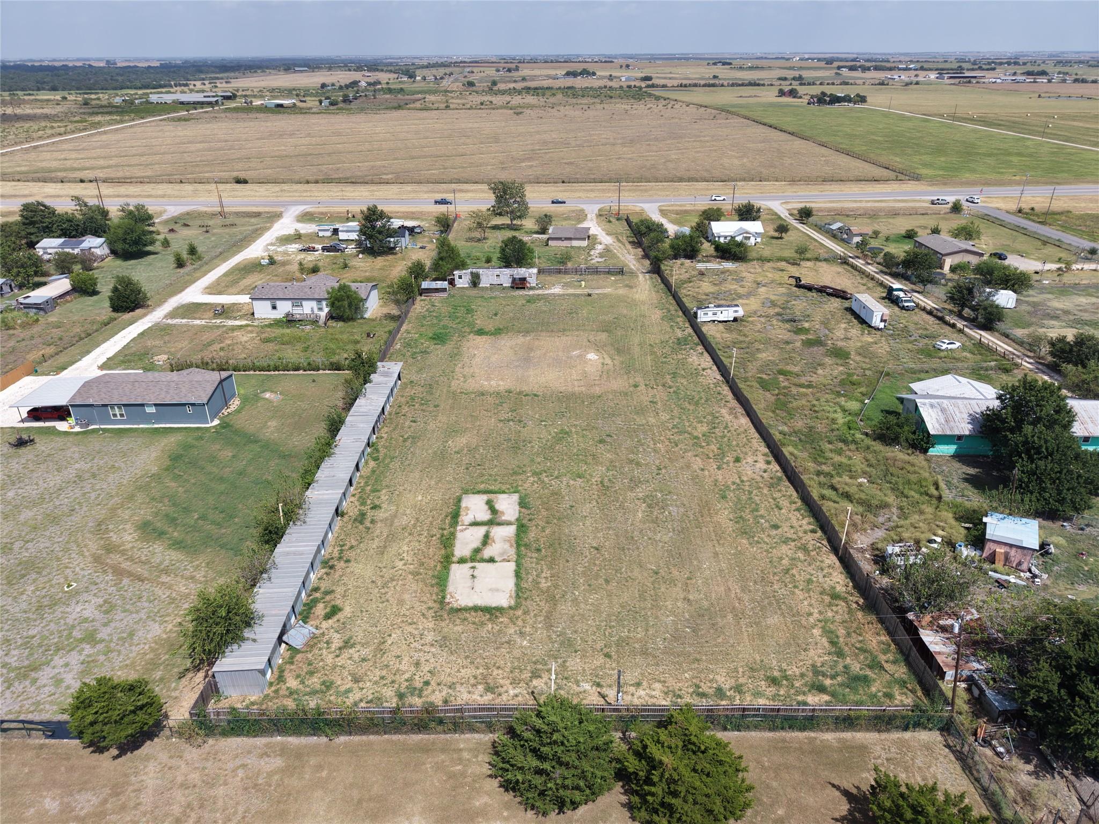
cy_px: 412
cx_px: 550
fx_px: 762
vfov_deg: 56.8
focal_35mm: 24
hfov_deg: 71.6
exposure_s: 1/3200
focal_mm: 8.67
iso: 100
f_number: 1.8
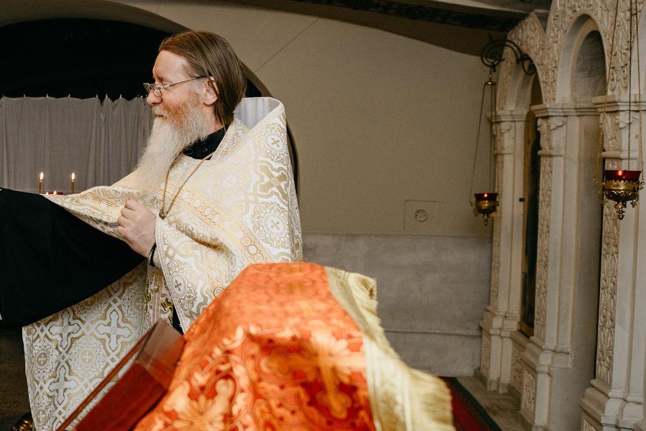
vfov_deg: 23.8
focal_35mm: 57
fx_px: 1023
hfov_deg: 31.4
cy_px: 196
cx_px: -50
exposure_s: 1/160
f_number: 3.5
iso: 500
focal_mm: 24
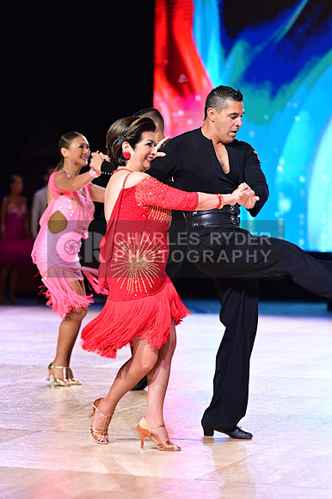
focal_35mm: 120
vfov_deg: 17.1
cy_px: 250
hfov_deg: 11.4
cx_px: 166
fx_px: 1662
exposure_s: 1/400
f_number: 2.8
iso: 1600
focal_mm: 120
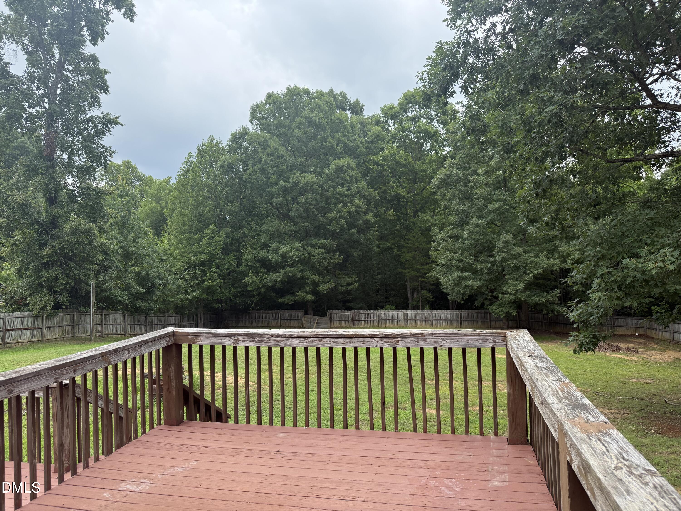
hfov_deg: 71.6
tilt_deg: +0.6
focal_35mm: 24
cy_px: 256
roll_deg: +1.8
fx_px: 472
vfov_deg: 56.8
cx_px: 340
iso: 100
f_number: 1.78
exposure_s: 1/1770
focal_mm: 6.76
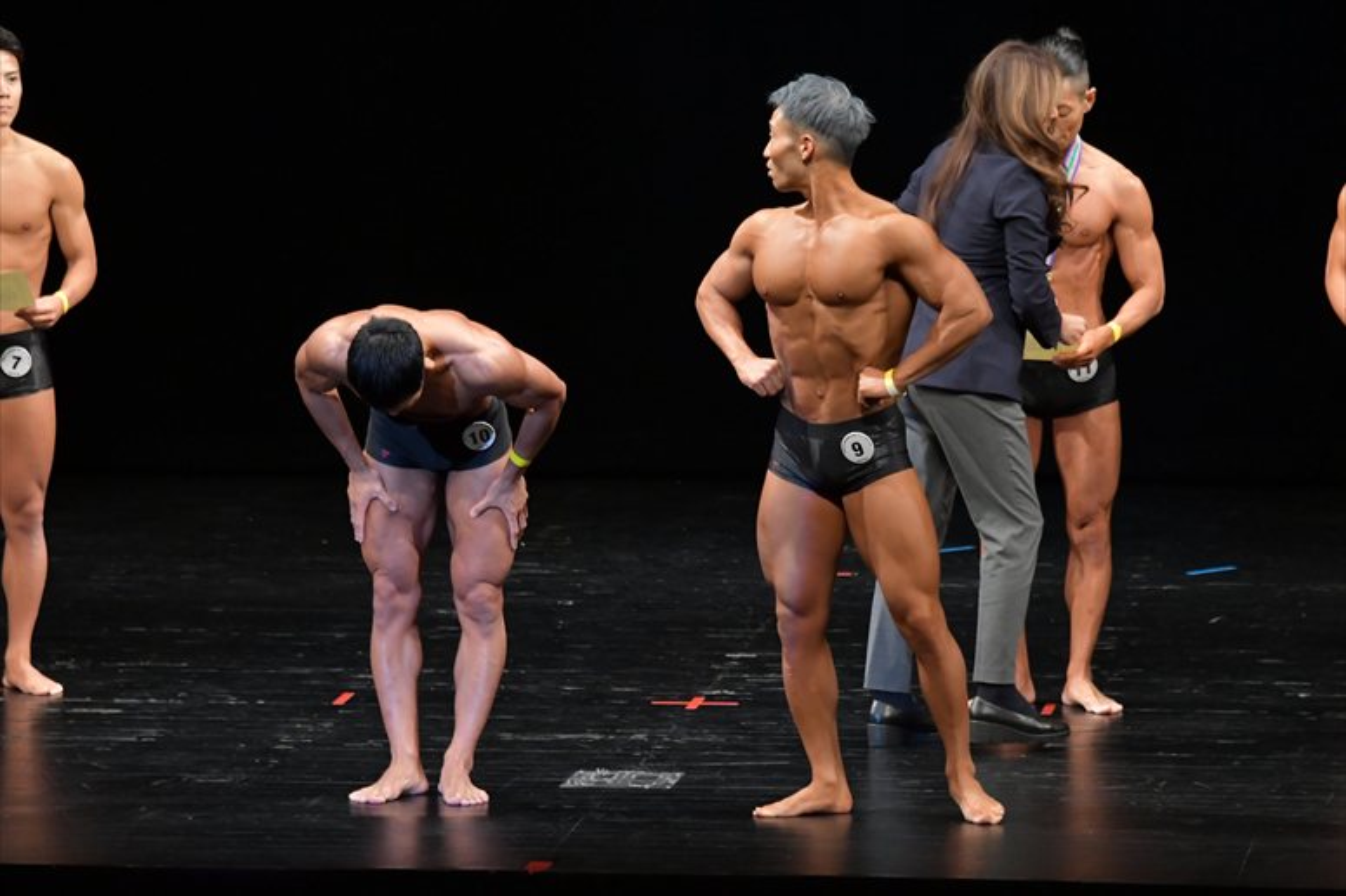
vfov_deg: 5.4
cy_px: 448
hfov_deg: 8.1
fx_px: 9530
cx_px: 673
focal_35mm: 255
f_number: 5.6
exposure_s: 1/400
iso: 3200
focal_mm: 170
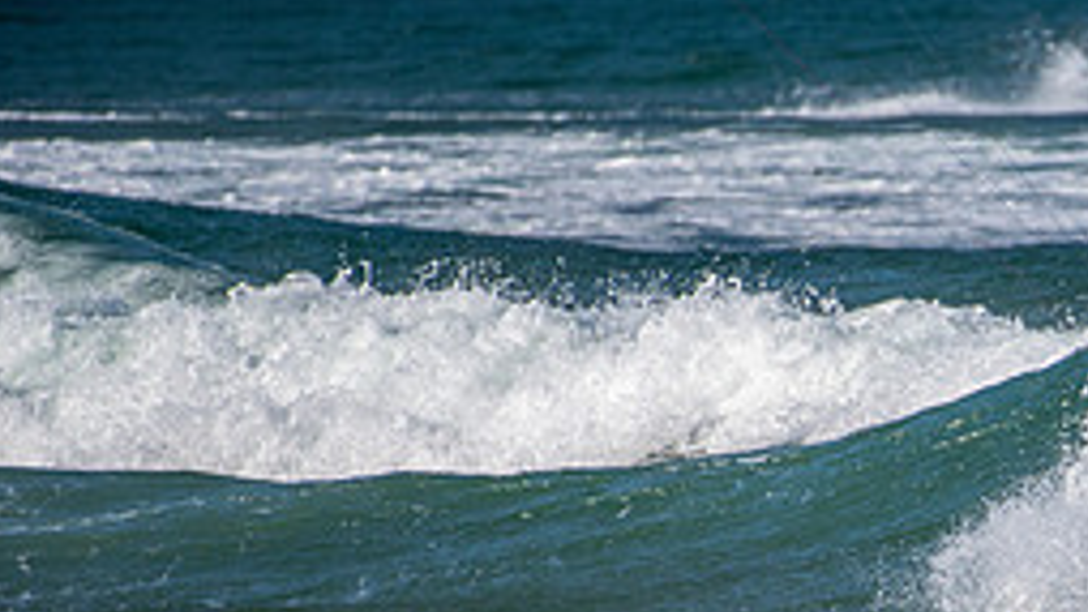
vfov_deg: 1.0
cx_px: 1221
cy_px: 653
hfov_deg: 1.8
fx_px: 34569
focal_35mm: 1198
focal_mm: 500
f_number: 5.6
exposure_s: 1/2000
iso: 125
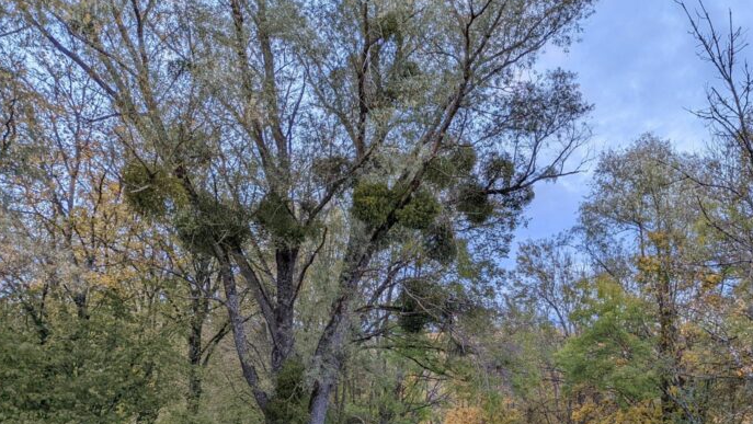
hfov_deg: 49.9
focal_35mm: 39
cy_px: 387
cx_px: 546
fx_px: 779
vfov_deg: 29.1
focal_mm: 6.81
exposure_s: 1/108
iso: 93
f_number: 1.85
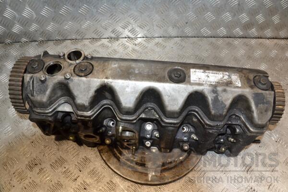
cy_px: 96
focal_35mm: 60
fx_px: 480
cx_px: 144
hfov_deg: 33.4
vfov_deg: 22.6
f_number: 9
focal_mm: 40
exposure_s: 1/200
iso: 800
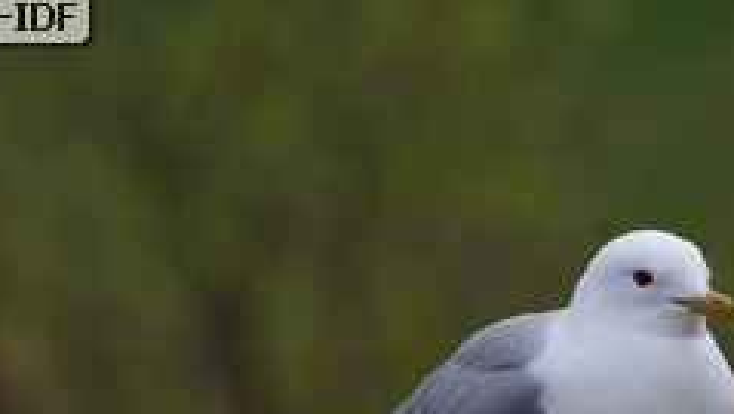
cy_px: 414
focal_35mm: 807
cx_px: 501
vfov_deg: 1.5
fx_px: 15722
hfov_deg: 2.7
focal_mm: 300
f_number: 5.6
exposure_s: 1/1600
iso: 400
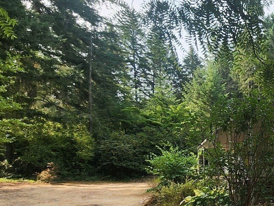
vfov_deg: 42.9
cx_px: 331
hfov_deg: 39.9
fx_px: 253
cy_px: 154
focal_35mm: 32
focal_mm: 2.2
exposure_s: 1/455
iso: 50
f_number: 2.2
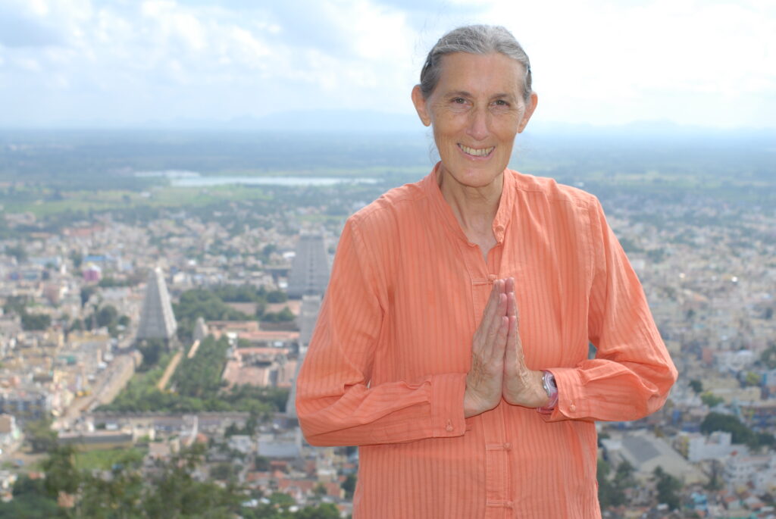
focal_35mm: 52
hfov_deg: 37.8
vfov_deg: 25.8
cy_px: 260
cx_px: 388
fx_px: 1133
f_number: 6.3
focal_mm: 35
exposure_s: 1/250
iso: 100
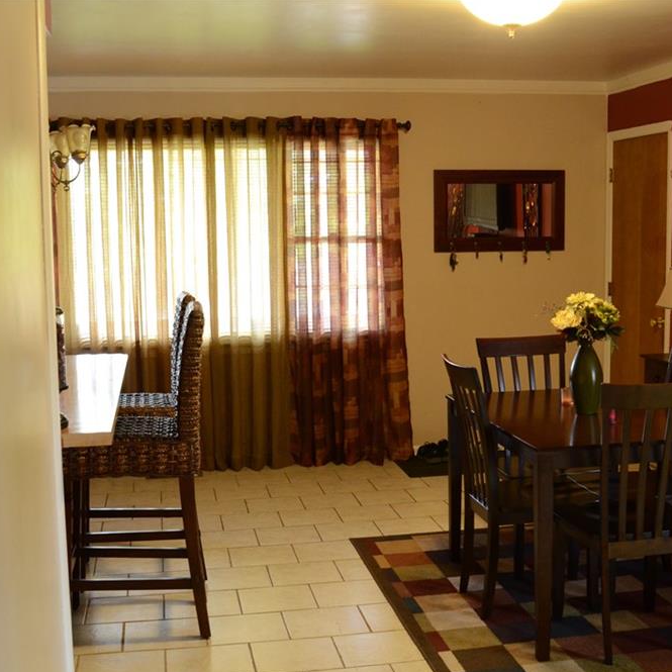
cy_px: 340
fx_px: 1032
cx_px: 408
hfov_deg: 35.9
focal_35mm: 47
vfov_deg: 36.1
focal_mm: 24
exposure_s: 1/50
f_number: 5
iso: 1600
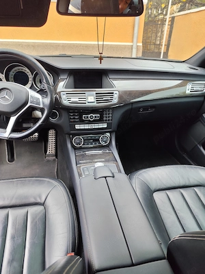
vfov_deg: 73.9
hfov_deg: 58.9
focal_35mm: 23
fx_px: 182
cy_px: 137
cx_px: 102
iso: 160
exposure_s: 1/100
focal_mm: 6.19
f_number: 1.65
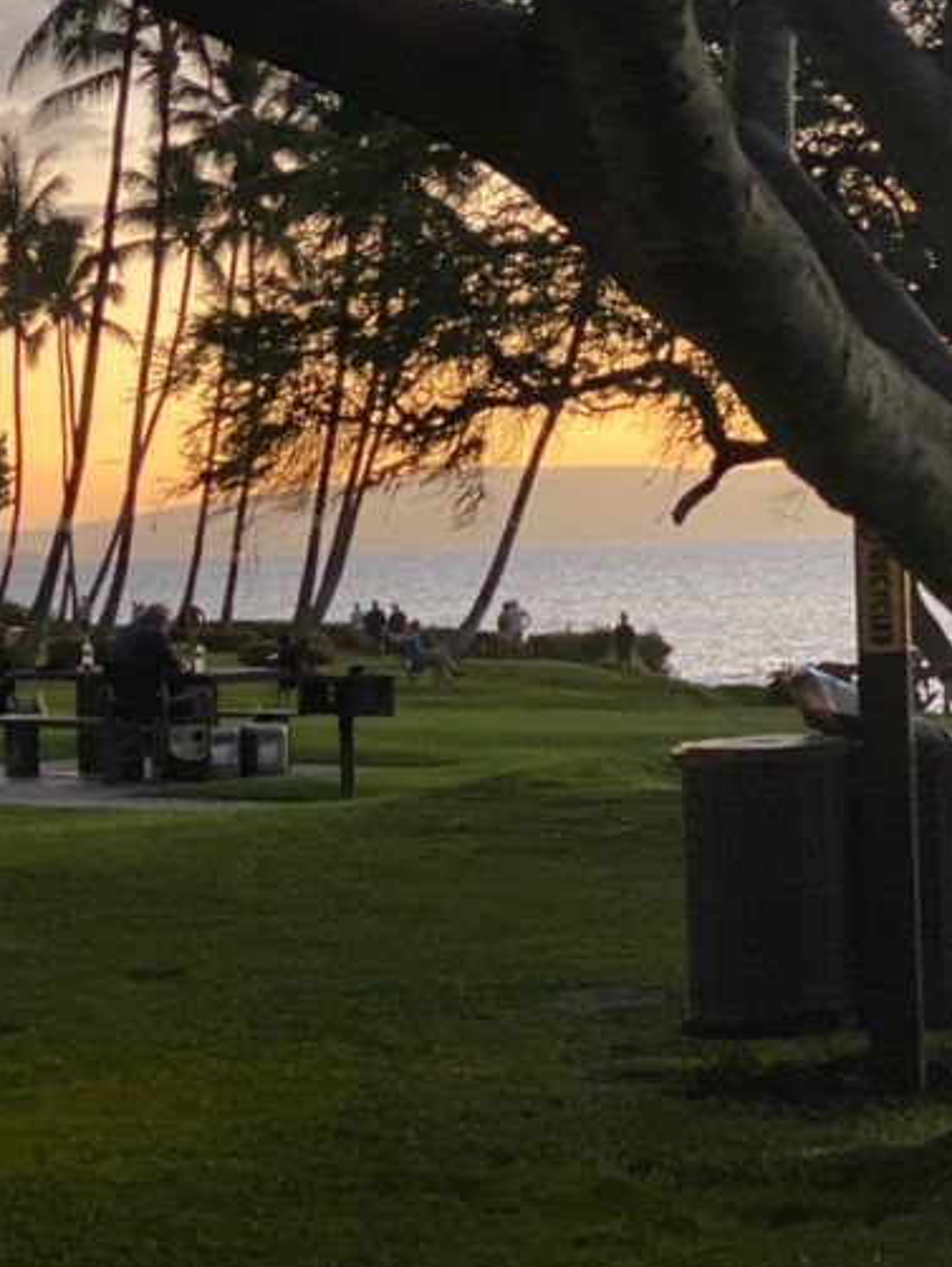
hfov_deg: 13.8
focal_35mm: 106
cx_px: 76
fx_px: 3884
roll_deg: +2.4
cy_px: 697
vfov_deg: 18.5
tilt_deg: -3.2
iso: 500
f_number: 2
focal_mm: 6
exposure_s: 1/60
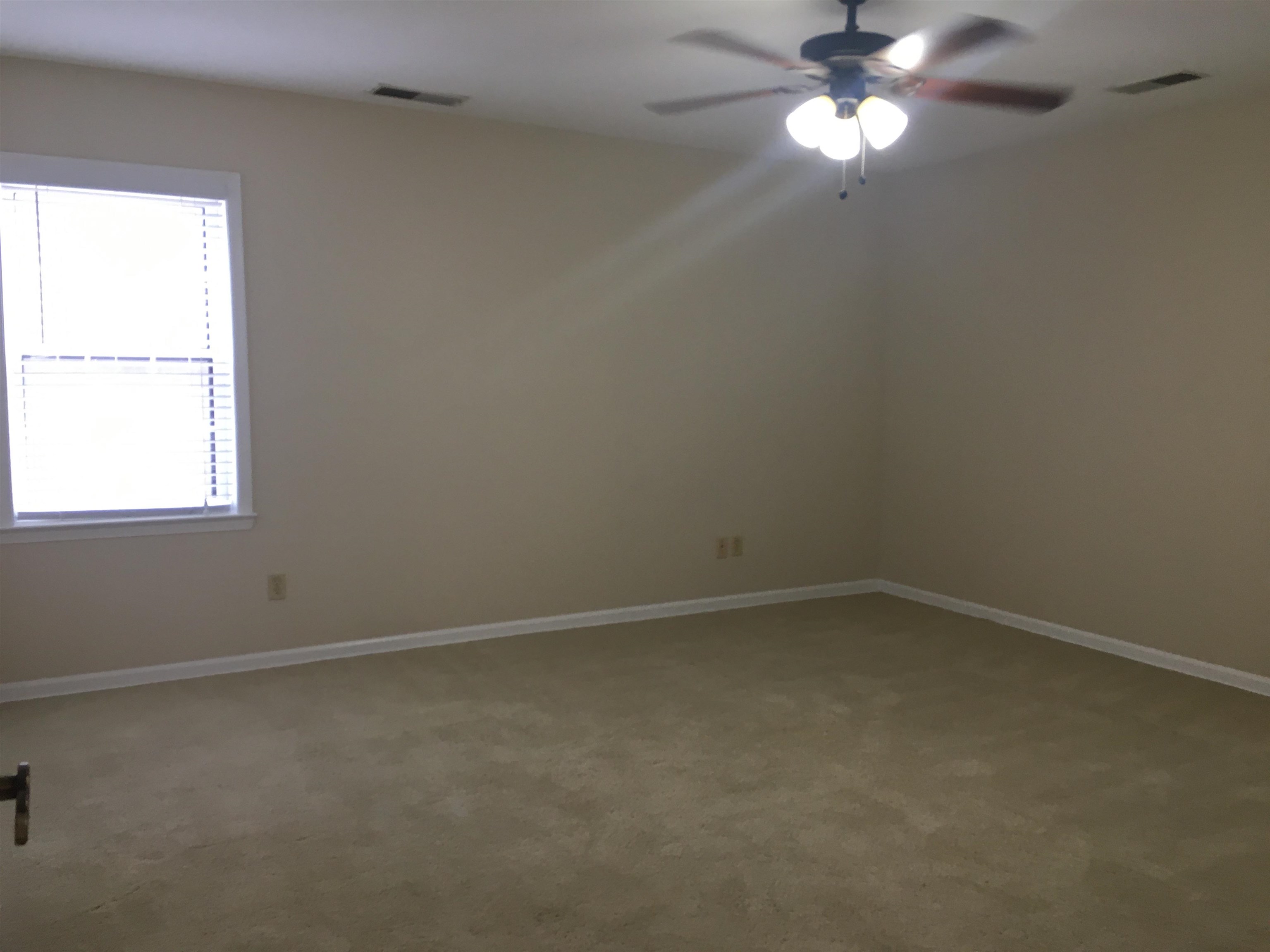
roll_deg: -1.2
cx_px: 635
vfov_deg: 48.2
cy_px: 476
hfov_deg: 61.7
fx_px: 1064
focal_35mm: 29
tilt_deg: -6.1
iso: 64
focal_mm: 4.15
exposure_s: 1/30
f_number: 2.2
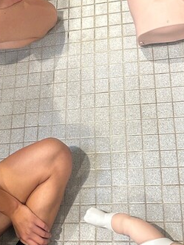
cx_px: 36
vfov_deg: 25.1
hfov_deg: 19.7
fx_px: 524
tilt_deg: -50.9
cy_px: 4
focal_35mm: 74
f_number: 1.78
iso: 200
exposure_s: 1/120
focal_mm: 6.86
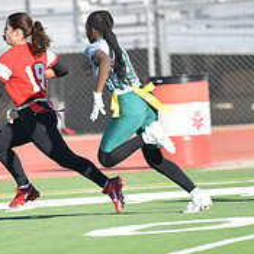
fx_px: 7023
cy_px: 150
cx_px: 97
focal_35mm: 846
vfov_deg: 2.1
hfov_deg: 2.1
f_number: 2.8
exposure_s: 1/800
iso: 64
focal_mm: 300
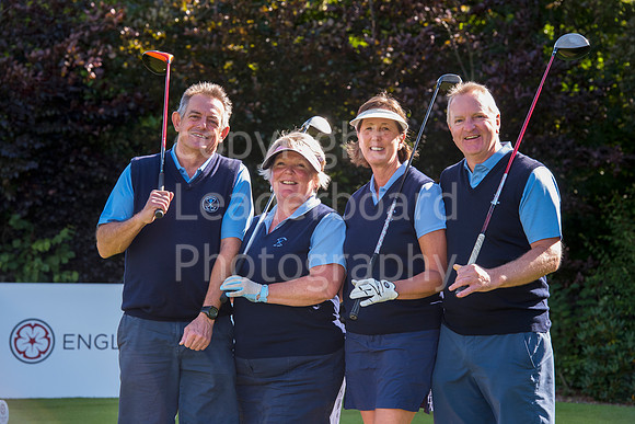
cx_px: 318
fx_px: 2470
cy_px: 212
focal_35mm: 140
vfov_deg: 9.8
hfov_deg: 14.7
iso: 800
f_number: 9
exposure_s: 1/200
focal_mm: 140
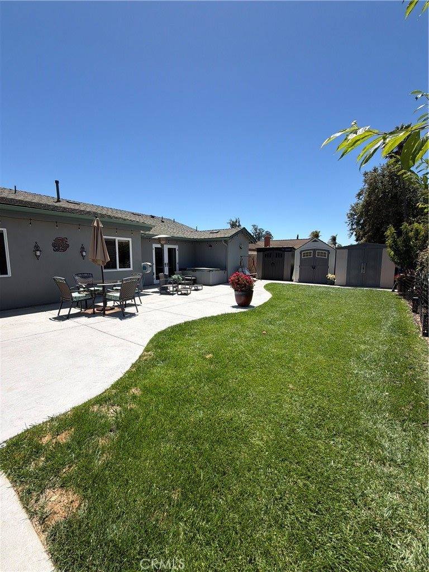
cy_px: 286
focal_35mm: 14
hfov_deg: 85.7
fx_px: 231
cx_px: 214
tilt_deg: -5.0
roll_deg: +0.4
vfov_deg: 102.1
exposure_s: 1/853
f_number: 2.2
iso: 20
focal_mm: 2.22
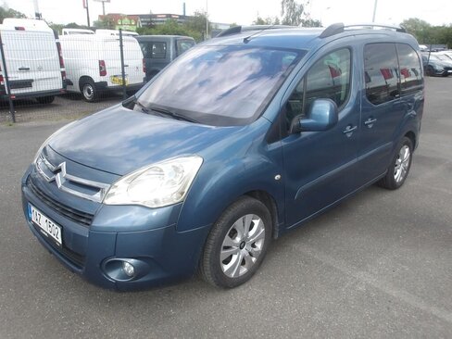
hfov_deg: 65.3
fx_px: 353
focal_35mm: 27
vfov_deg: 51.4
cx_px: 226
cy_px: 170
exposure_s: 1/422
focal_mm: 4.9
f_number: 3
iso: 100
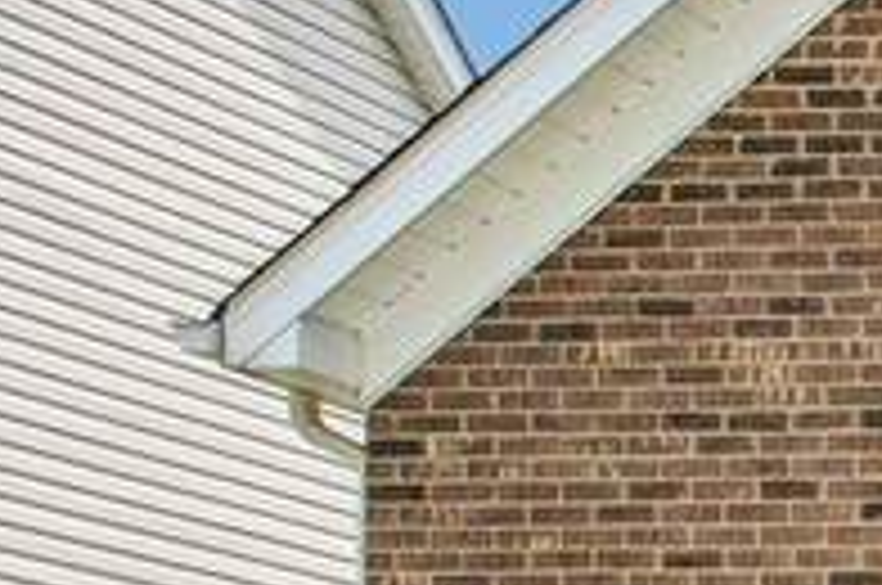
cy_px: 632
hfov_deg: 10.5
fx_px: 3522
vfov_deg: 9.4
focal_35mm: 144
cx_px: 2556
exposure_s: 1/400
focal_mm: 8.4
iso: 100
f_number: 2.8
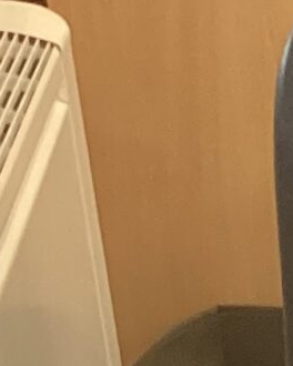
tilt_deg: -44.4
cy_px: 1415
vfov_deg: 6.7
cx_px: 802
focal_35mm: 235
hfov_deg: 6.2
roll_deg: -0.4
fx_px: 2547
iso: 160
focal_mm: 3.3
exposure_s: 1/50
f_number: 2.4
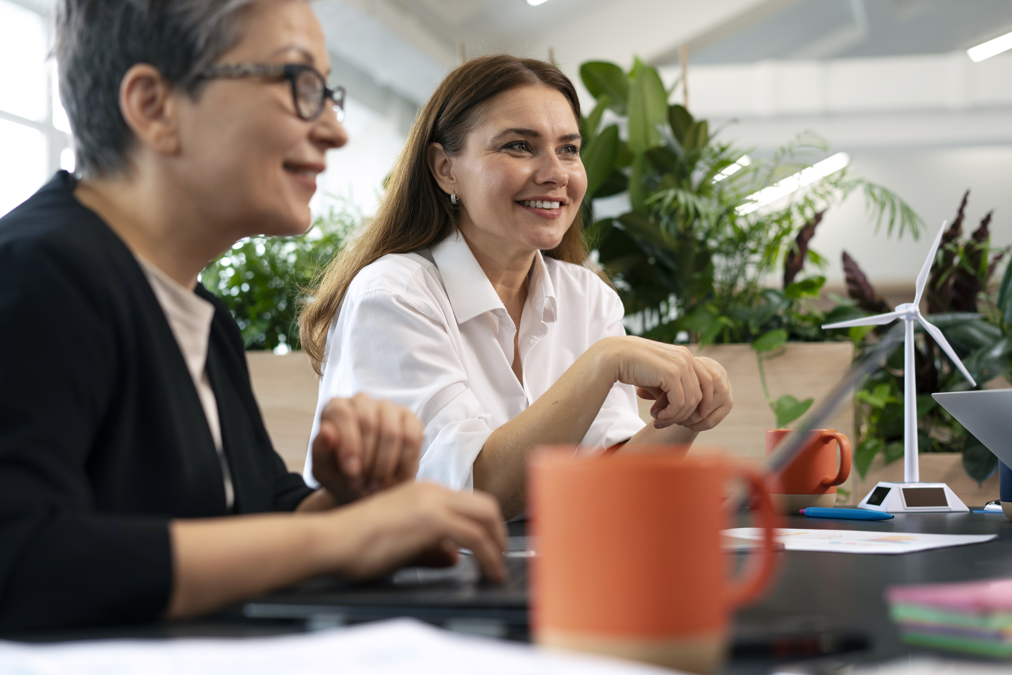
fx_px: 1546
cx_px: 506
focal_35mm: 55
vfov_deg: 24.6
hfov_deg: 36.2
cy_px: 338
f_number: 2.8
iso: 400
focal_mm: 55
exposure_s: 1/200
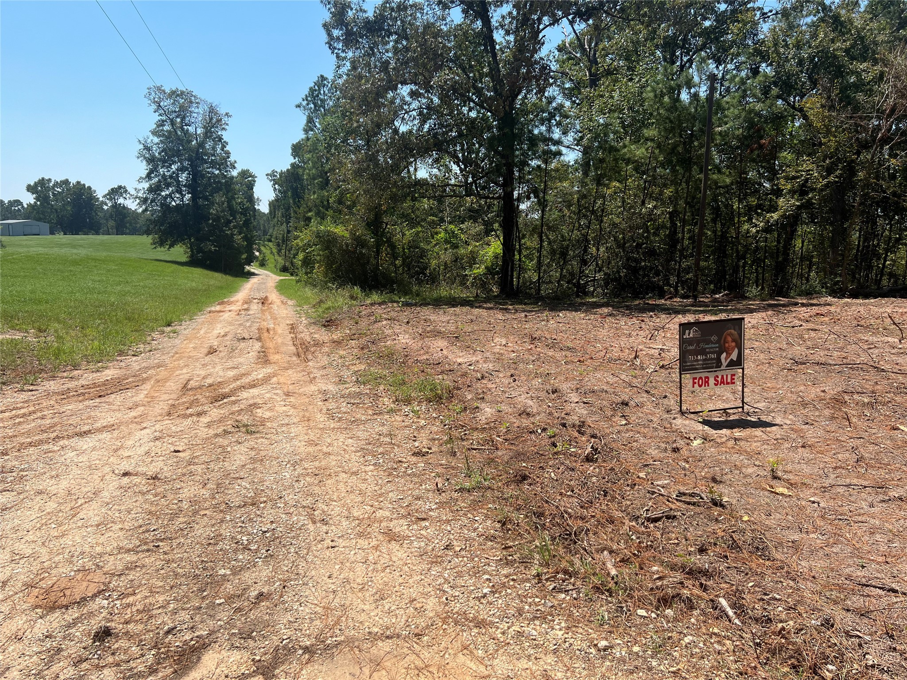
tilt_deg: -9.1
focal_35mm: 26
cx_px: 454
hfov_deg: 67.3
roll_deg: -1.8
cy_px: 340
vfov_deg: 53.1
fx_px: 681
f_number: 1.5
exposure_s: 1/4115
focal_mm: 5.7
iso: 50
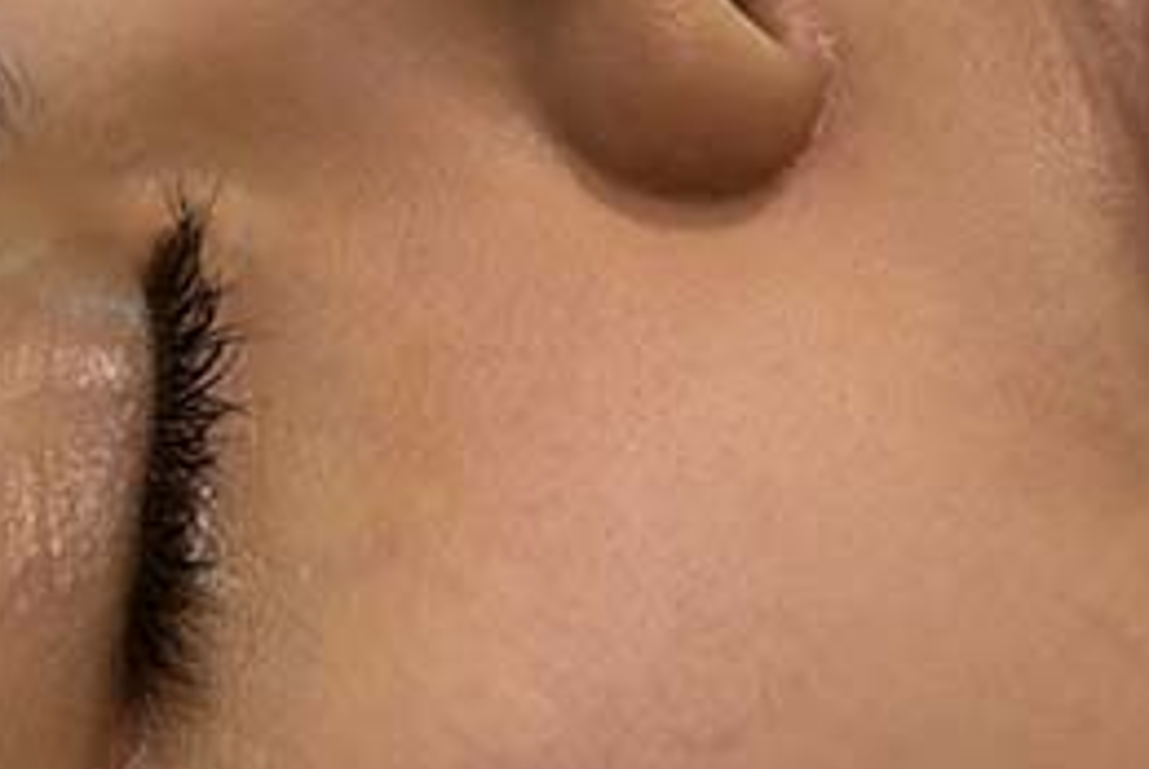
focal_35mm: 258
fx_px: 8244
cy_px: 698
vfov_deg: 5.3
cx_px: 676
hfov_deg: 8.0
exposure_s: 1/200
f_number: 2.8
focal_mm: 70
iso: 1000
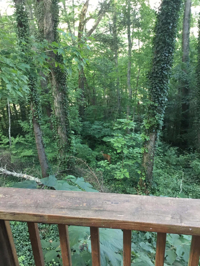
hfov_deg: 45.4
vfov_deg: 58.4
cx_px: 100
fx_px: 239
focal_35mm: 31
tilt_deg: -22.4
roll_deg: +4.9
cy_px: 133
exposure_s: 1/30
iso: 64
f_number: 2.4
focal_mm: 3.3
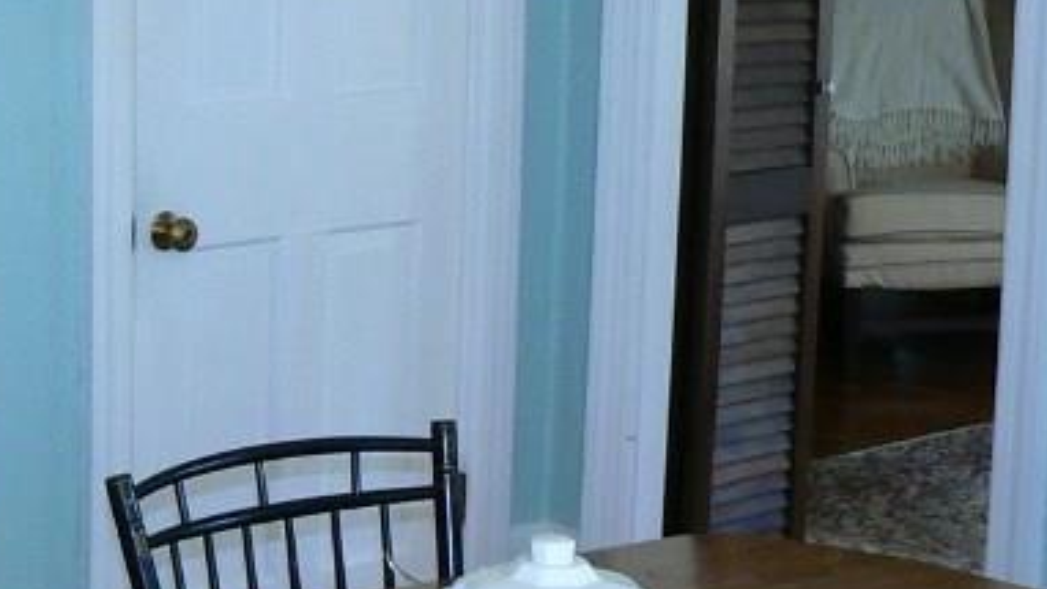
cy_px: 189
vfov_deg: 11.5
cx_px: -170
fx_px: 2915
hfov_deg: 19.3
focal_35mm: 105
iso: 200
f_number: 2.8
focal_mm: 6
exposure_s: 1/40
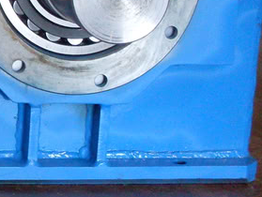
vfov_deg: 10.9
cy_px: 23
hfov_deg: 13.7
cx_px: -127
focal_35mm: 136
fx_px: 1031
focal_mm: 6.3
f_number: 2.8
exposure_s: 1/20
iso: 200
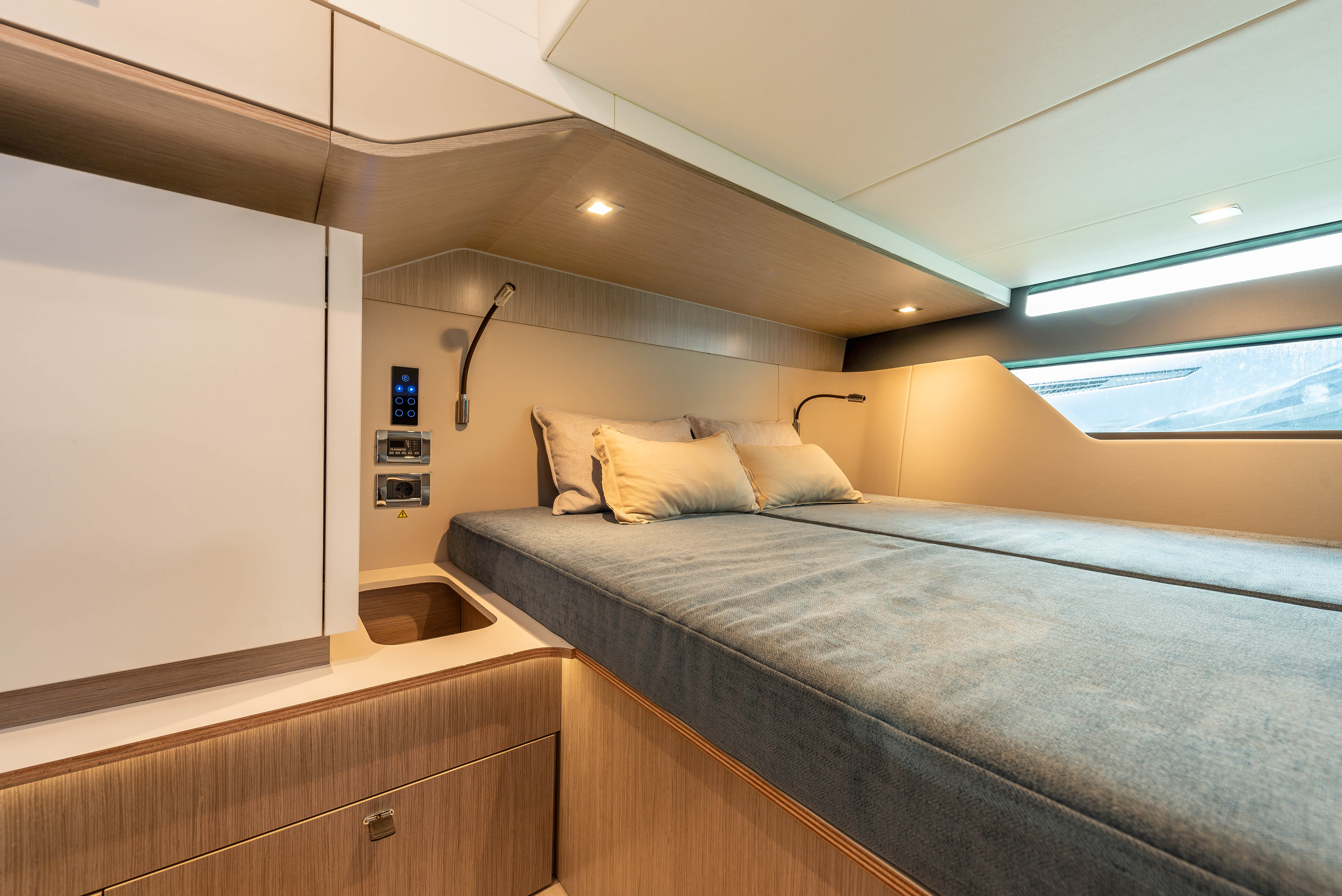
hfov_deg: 104.2
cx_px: 671
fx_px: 522
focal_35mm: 14
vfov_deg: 81.3
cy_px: 448
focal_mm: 14
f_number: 8
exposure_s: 1/2.5
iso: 100
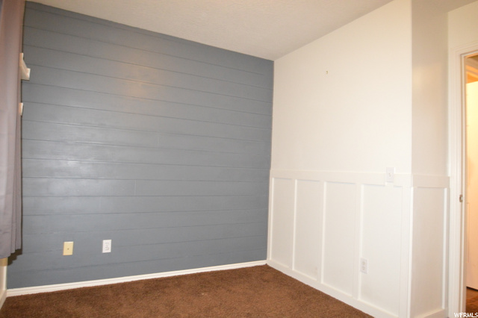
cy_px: 159
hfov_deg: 77.4
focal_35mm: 22
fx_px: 299
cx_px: 239
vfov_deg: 56.1
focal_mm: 15
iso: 2800
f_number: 4
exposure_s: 1/60
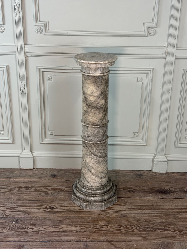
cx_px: 94
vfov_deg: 39.7
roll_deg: -0.3
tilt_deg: -22.2
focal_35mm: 48
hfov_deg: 30.3
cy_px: 124
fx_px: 346
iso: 125
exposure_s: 1/50
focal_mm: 6.76
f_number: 1.78
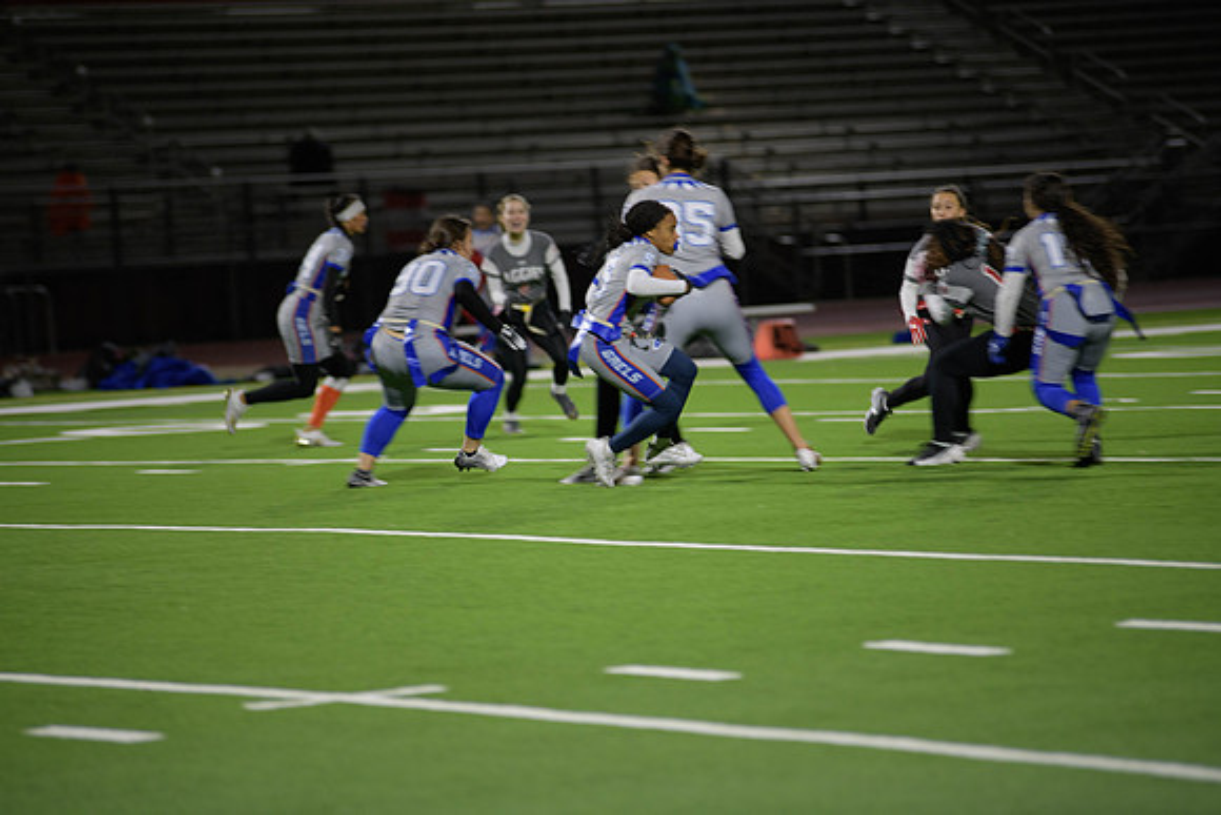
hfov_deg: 10.3
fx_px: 6785
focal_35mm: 200
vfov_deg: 6.9
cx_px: 610
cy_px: 408
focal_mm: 200
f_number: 2.8
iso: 800
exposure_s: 1/200
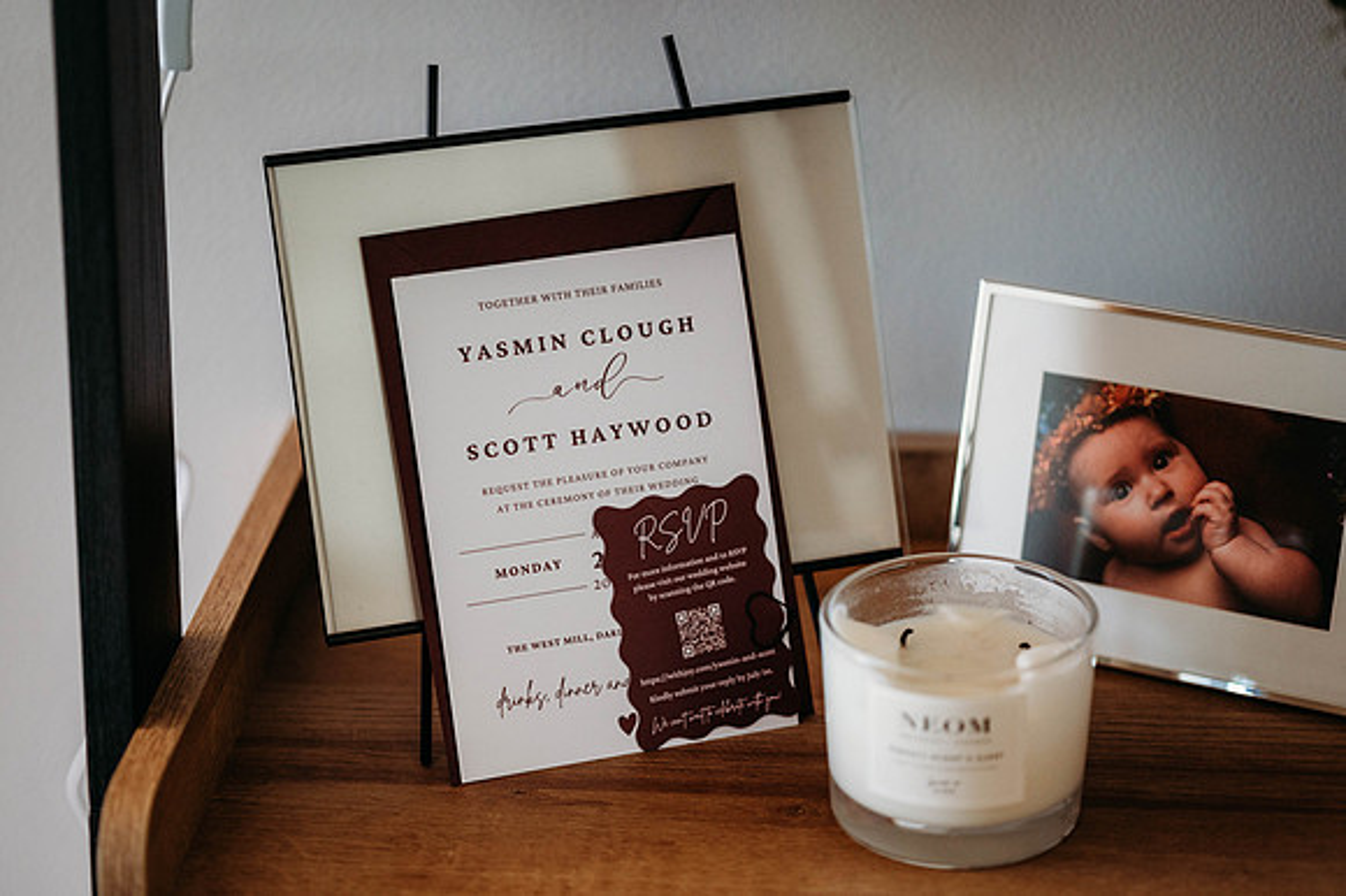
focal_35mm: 85
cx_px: 673
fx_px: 3176
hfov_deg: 23.9
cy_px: 448
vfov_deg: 16.1
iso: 1100
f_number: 1.8
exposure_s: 1/200
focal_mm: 85
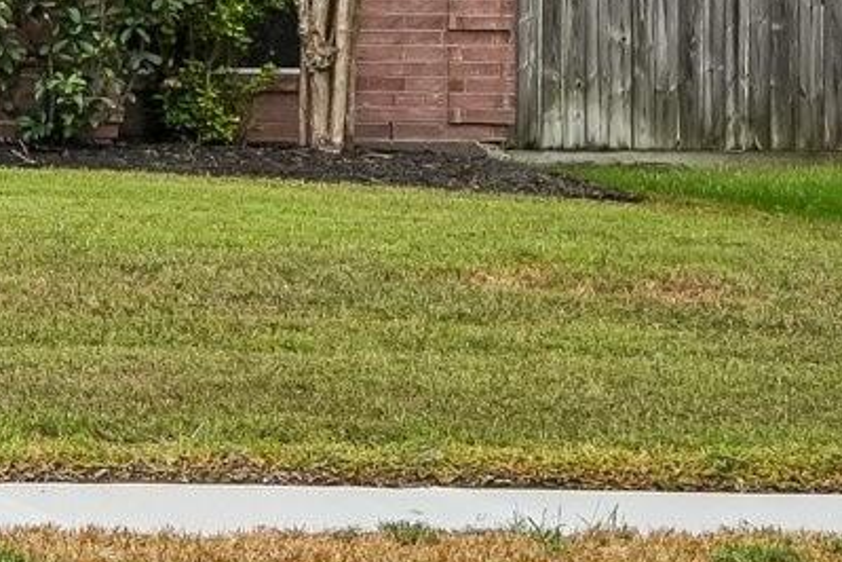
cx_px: -1171
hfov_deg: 11.4
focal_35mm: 149
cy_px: -326
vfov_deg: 8.9
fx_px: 3485
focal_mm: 29
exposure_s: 1/1000
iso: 500
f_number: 8
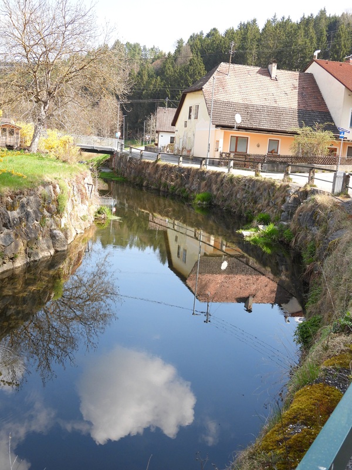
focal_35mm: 43
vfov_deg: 43.9
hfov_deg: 33.6
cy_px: 235
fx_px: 583
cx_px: 176
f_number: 3.2
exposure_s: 1/400
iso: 100
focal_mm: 7.7
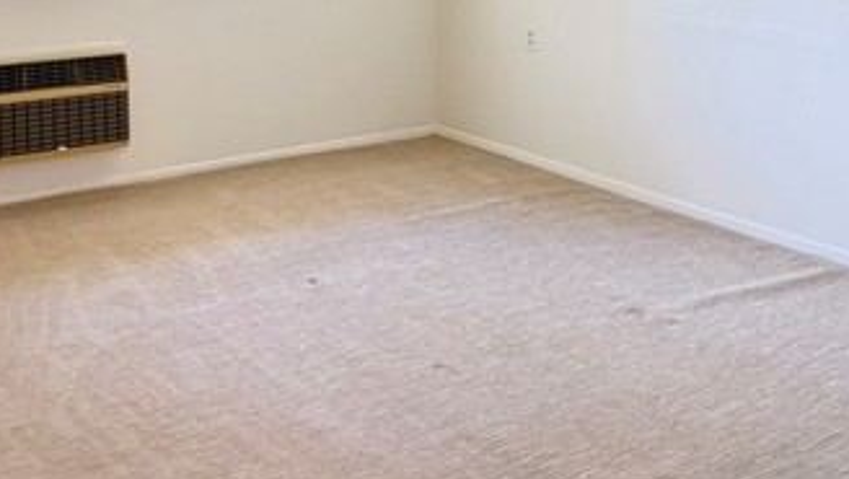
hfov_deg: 40.0
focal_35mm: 51
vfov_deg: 22.3
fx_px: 1149
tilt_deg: -4.1
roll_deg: -0.4
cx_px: 280
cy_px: -47
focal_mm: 6.76
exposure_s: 1/120
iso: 400
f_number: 1.78
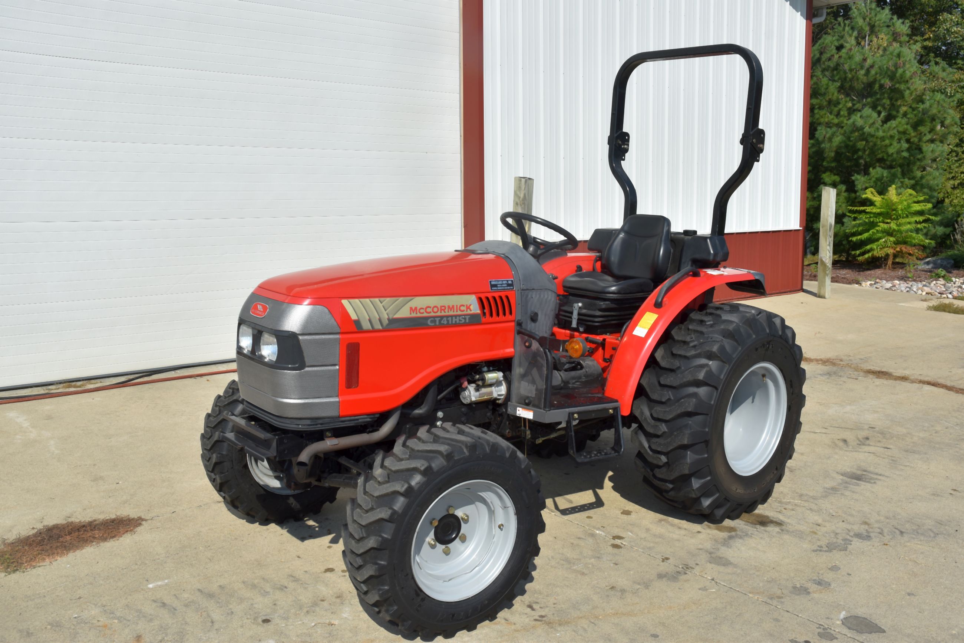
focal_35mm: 33
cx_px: 482
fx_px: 884
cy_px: 322
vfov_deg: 40.0
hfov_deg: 57.2
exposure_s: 1/200
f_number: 11
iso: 100
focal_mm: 22
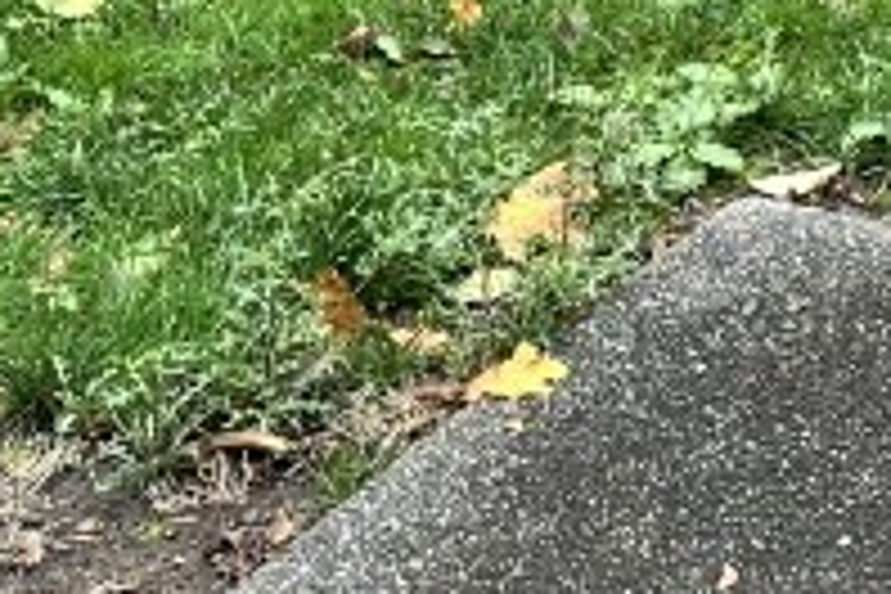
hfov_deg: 14.3
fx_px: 3193
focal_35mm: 129
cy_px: -621
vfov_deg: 9.8
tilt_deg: -16.0
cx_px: 1530
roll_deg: +0.1
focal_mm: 6.86
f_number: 1.78
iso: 64
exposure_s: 1/183
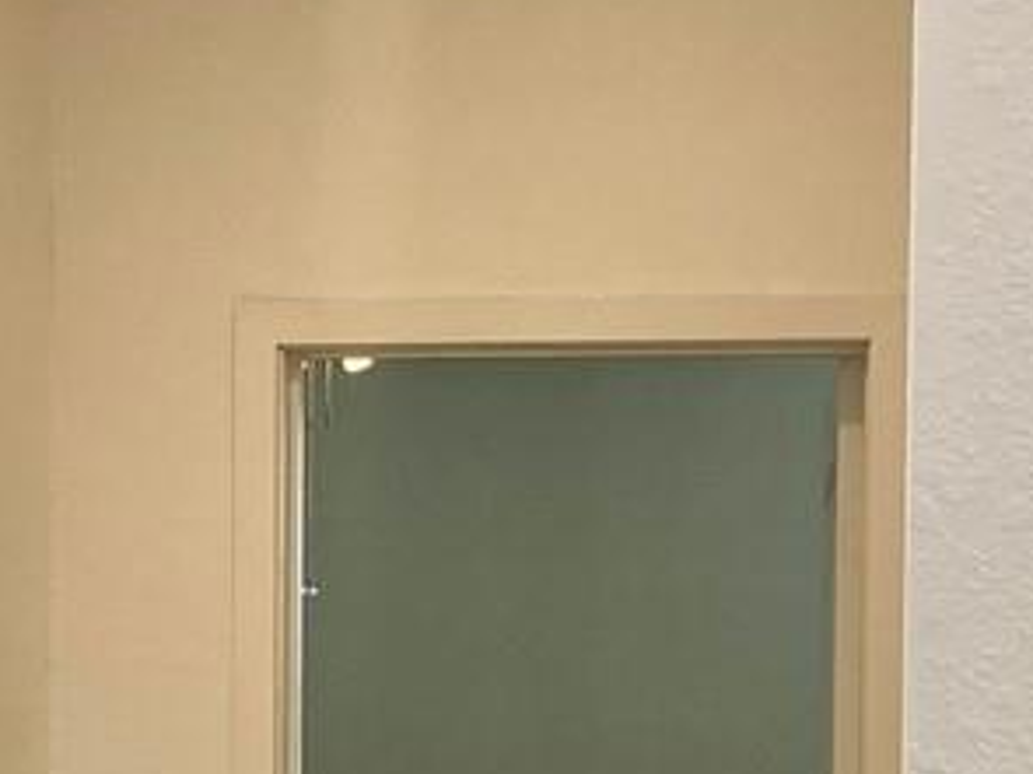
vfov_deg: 10.3
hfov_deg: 14.0
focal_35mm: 141
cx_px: 553
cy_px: 939
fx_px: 4206
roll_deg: -1.1
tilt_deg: -2.8
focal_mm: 4.25
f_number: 1.8
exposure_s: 1/120
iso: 100
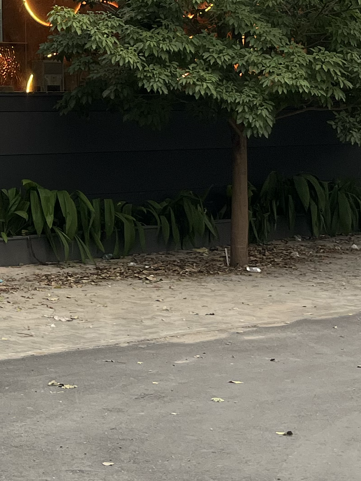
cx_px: -136
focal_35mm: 99
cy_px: -21
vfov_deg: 19.2
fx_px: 1377
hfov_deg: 14.2
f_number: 1.6
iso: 50
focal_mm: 5.1
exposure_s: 1/370
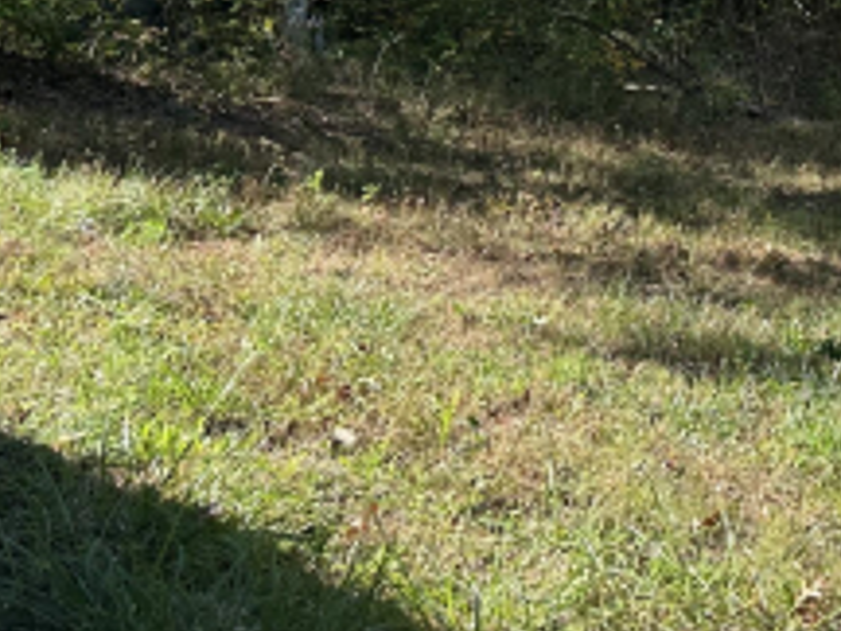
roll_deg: +3.5
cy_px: -167
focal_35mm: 74
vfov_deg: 18.6
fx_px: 1798
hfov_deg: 23.0
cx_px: 1127
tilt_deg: -5.2
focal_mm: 6.86
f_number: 1.78
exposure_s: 1/773
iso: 80
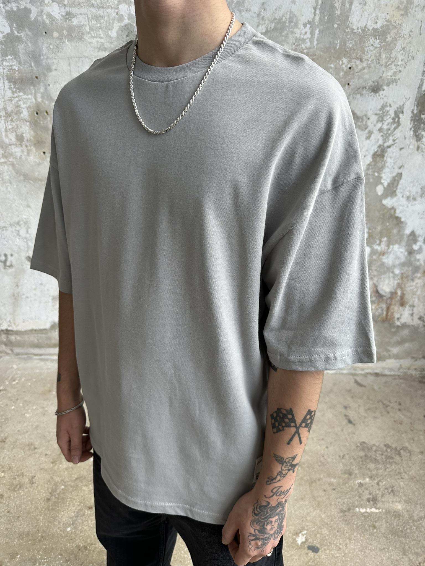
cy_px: 283
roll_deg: -0.5
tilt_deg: -22.4
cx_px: 212
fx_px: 393
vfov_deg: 71.6
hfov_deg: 56.8
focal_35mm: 24
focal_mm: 6.86
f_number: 1.78
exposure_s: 1/121
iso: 100
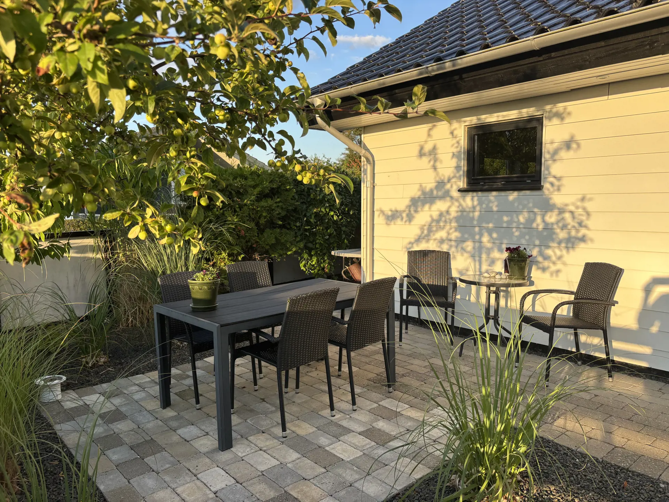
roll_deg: +0.2
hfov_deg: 67.3
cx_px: 334
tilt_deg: -6.8
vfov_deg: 53.1
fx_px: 502
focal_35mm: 26
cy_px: 251
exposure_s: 1/1126
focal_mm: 5.96
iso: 50
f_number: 1.6
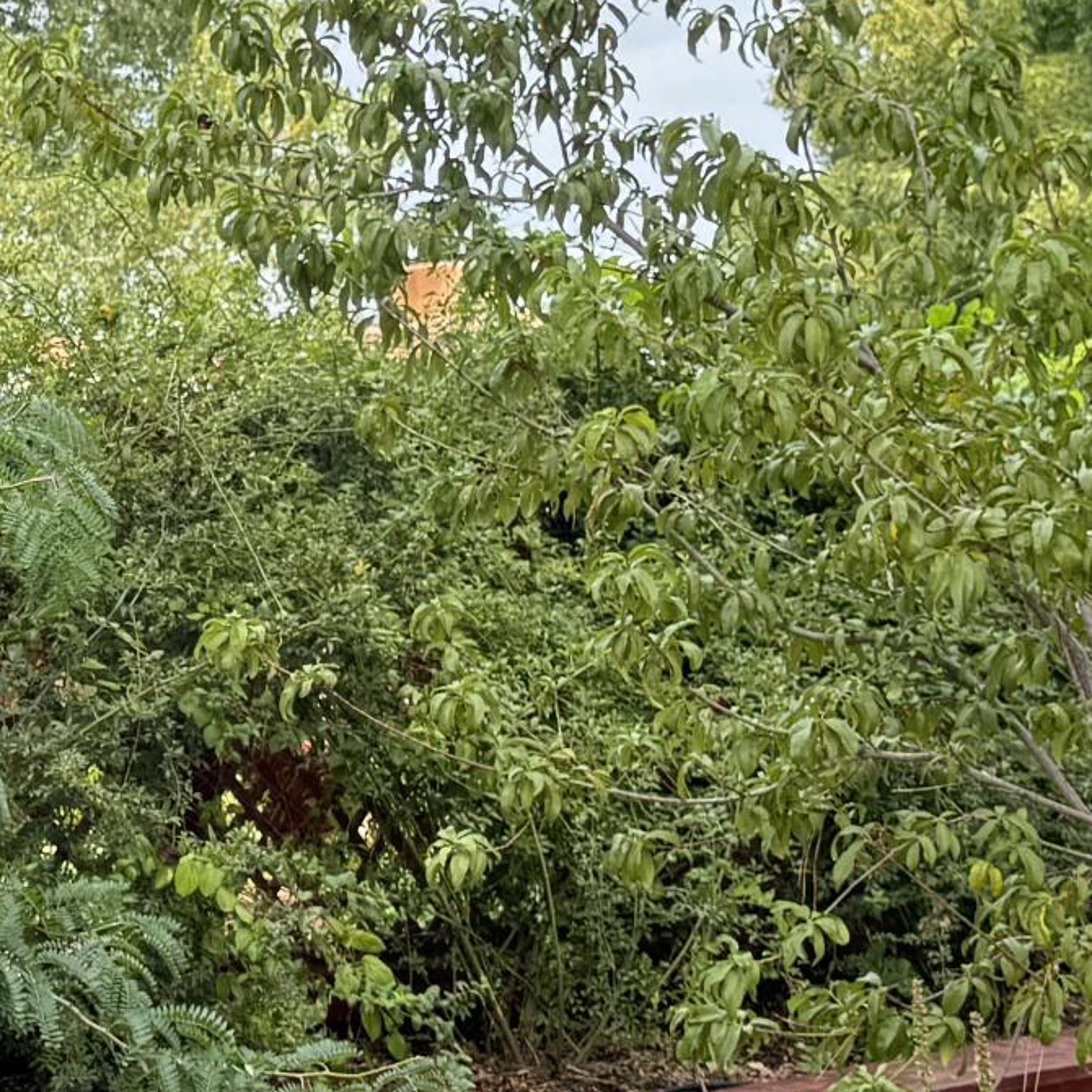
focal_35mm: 95
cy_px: 497
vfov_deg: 18.3
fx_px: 3391
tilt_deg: +1.0
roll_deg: +0.5
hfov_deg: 17.8
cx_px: -60
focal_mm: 6.76
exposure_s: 1/499
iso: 80
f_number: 1.78
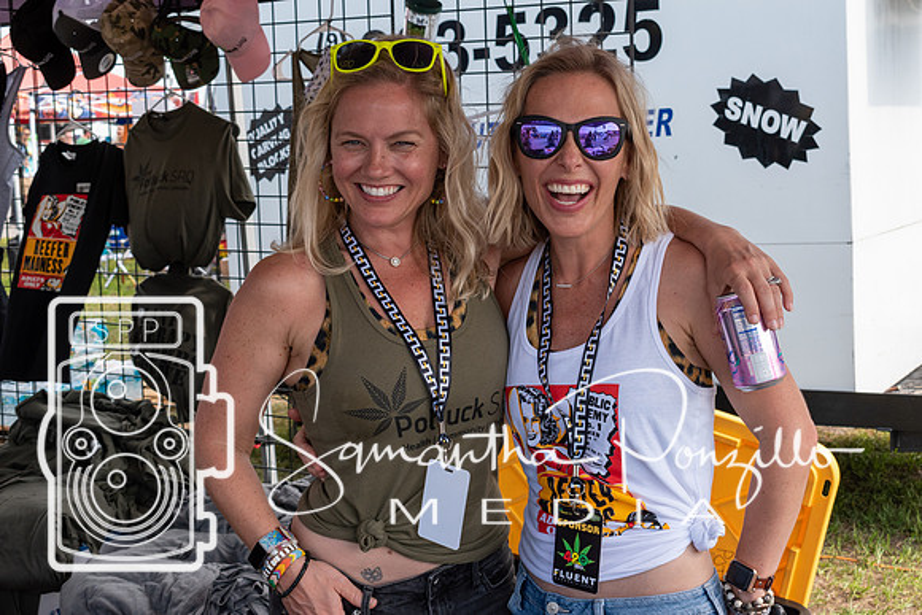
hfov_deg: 38.9
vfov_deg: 26.5
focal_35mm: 51
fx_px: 1307
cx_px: 461
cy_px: 308
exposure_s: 1/250
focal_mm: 34
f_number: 8
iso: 280
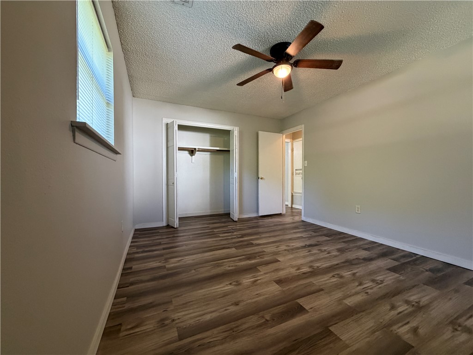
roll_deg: +0.1
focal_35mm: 14
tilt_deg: -0.1
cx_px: 236
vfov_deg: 85.7
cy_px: 178
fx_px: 191
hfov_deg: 102.1
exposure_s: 1/60
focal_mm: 2.22
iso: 500
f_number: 2.2
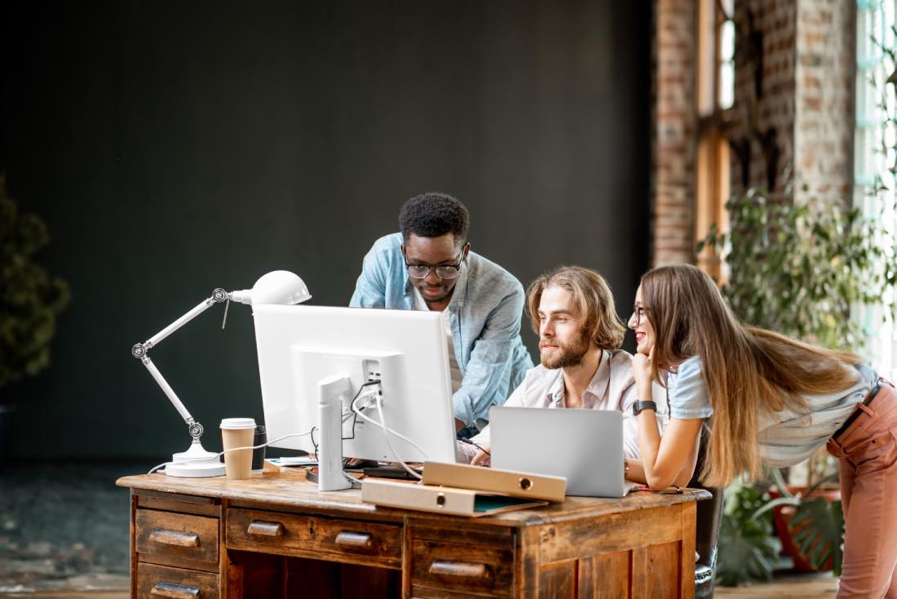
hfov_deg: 23.9
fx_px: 2118
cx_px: 448
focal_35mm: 85
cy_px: 300
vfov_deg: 16.1
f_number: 2.2
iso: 400
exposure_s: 1/160
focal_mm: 85
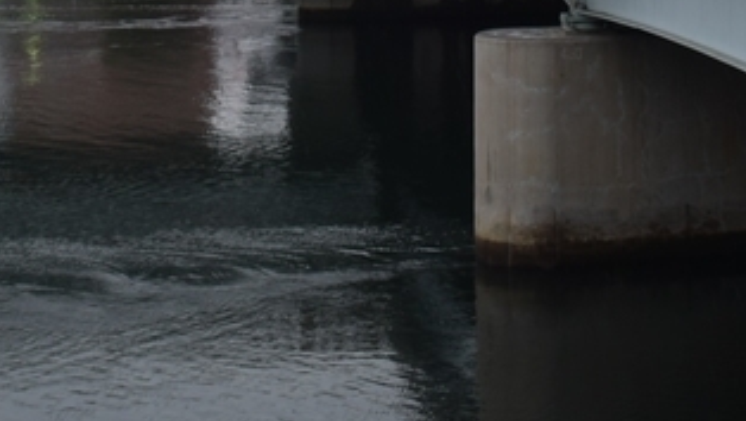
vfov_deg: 9.5
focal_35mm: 120
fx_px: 2375
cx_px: 394
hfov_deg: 17.9
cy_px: -376
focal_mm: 20
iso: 100
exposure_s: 1/250
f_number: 5.6
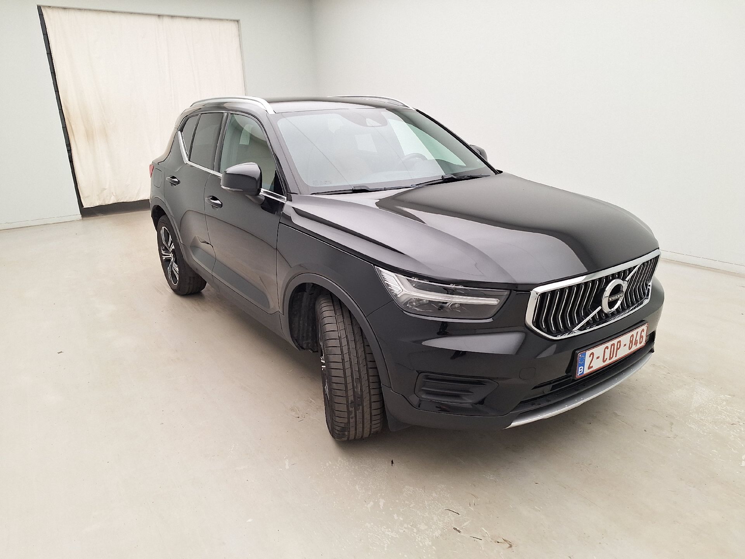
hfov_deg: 73.9
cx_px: 372
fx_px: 495
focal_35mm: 23
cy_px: 280
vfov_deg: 58.9
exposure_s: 1/100
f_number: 1.8
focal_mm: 5.54
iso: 64
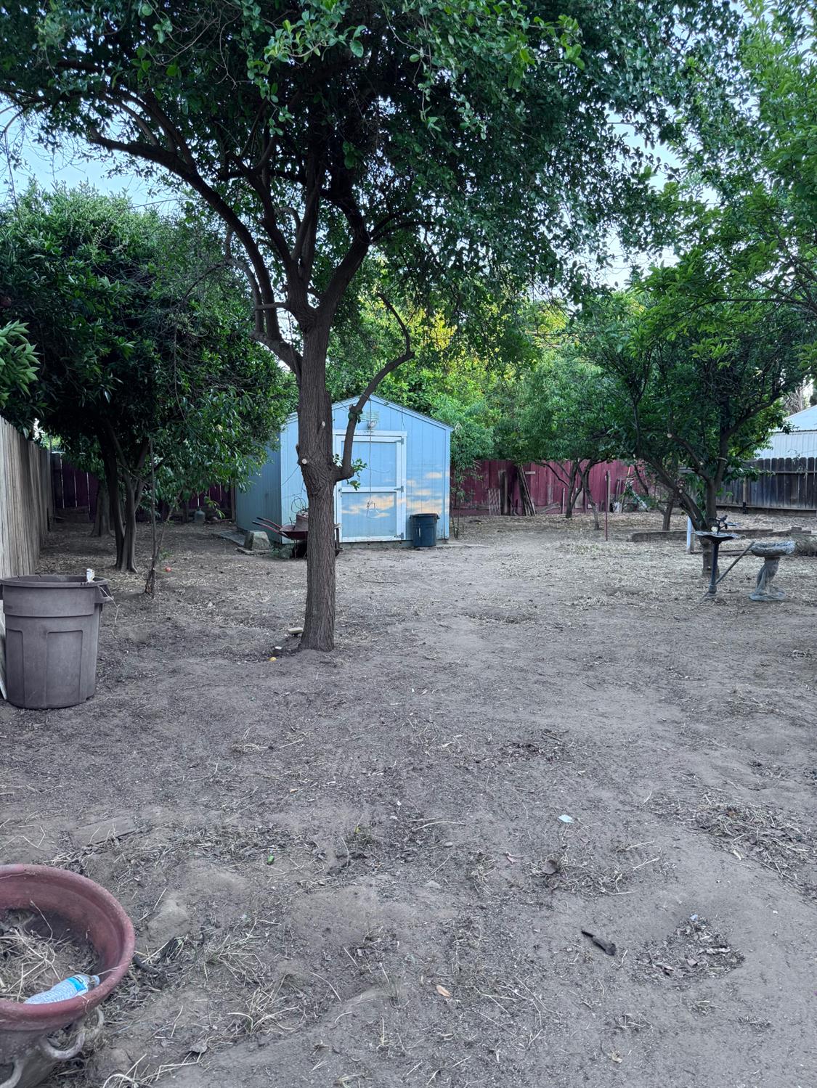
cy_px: 544
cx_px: 408
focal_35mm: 24
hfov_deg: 56.8
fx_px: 755
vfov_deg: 71.6
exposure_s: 1/121
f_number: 1.78
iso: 160
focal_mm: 6.76
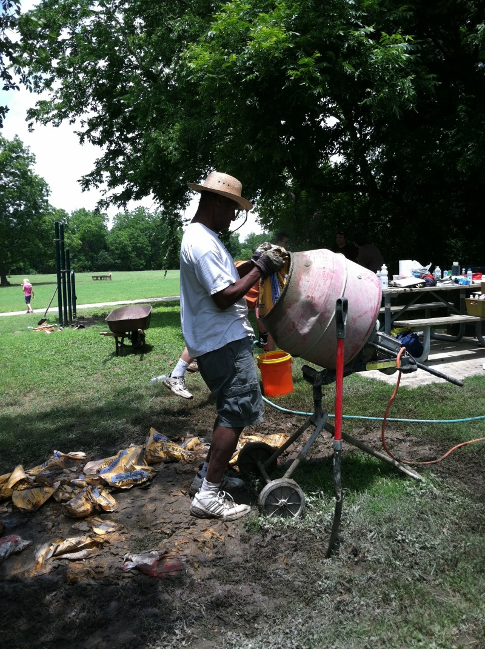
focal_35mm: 35
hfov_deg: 40.6
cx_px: 242
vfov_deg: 52.7
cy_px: 324
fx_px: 656
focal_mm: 3.85
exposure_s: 1/614
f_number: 2.8
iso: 80
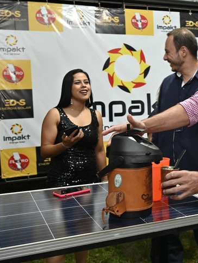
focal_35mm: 55
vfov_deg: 34.9
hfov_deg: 25.3
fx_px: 419
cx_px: 196
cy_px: 114
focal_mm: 31
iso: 560
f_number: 4
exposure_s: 1/60
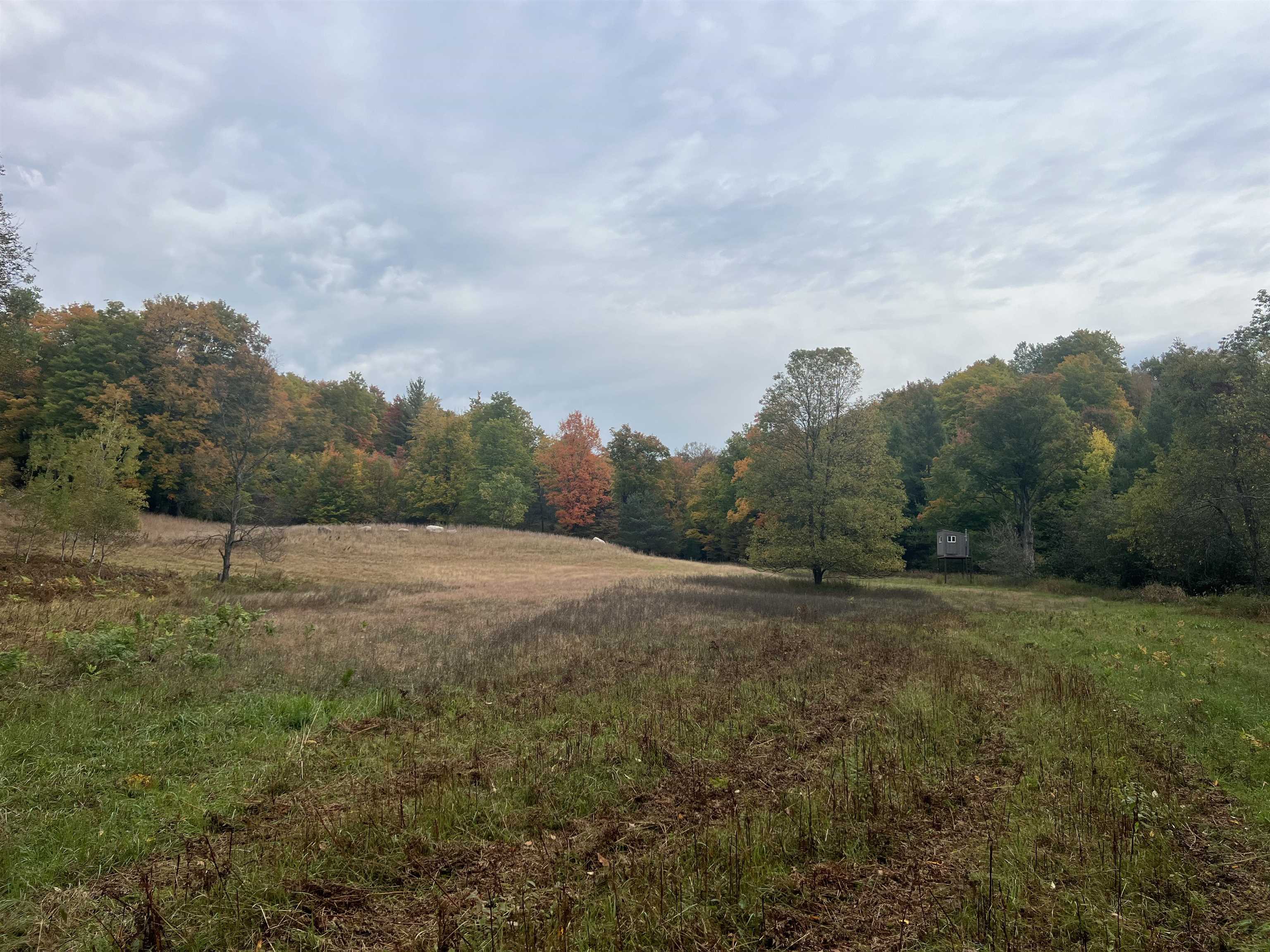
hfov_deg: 67.3
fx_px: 954
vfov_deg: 53.1
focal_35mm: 26
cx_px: 635
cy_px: 476
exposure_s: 1/3831
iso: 50
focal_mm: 5.7
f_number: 1.5
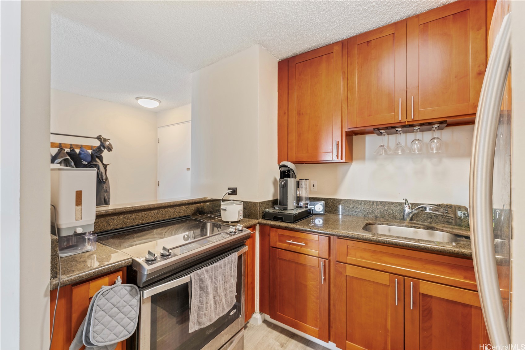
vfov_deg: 76.6
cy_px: 175
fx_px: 222
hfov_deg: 99.7
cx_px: 262
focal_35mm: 15
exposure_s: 1
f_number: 9
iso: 400
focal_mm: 15.2
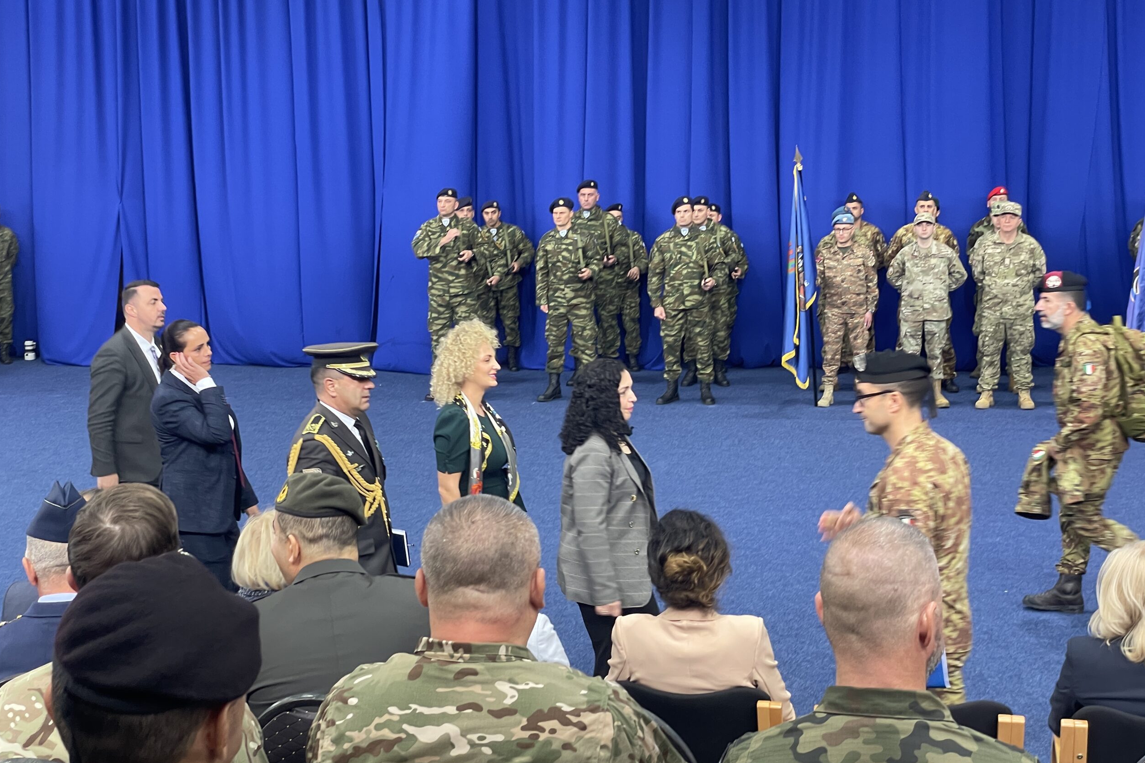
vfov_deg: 24.6
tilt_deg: -8.6
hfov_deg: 36.2
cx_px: 569
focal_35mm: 55
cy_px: 406
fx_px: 1749
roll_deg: +1.5
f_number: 2
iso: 160
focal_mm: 6
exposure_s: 1/50
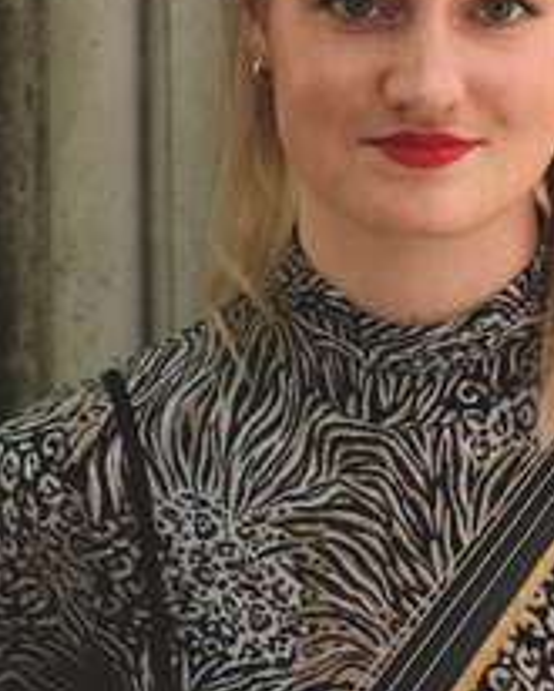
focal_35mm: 246
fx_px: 5038
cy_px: 30
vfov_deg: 7.8
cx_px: 453
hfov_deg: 6.3
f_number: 2
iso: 100
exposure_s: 1/200
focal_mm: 50
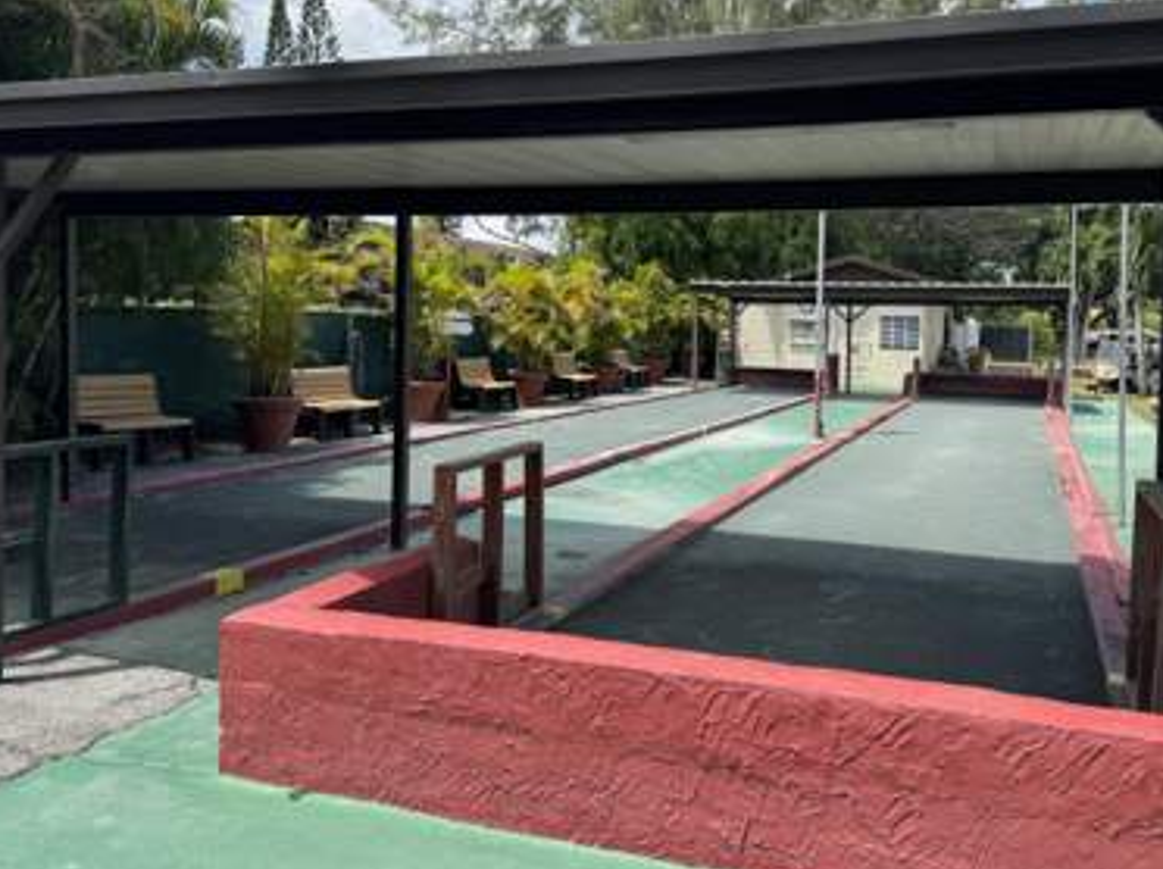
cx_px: 669
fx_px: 1040
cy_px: 355
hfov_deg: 58.2
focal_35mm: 31
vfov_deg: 45.1
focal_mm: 6.76
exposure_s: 1/2174
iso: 80
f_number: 1.78
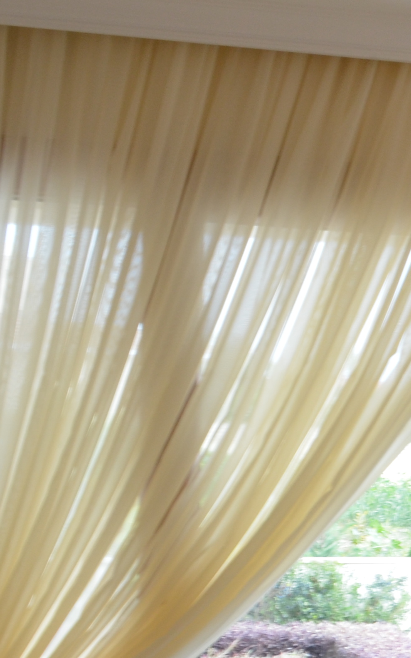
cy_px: 552
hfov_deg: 10.5
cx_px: 833
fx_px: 2044
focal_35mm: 114
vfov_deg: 18.1
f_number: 16
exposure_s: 1/8
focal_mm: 24
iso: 320
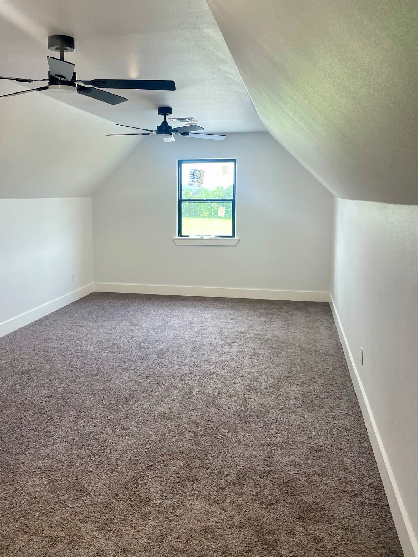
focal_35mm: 32
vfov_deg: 56.7
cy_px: 250
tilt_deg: -5.8
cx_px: 182
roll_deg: +0.6
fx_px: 515
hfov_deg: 44.1
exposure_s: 1/120
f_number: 1.6
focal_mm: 4.2
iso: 100
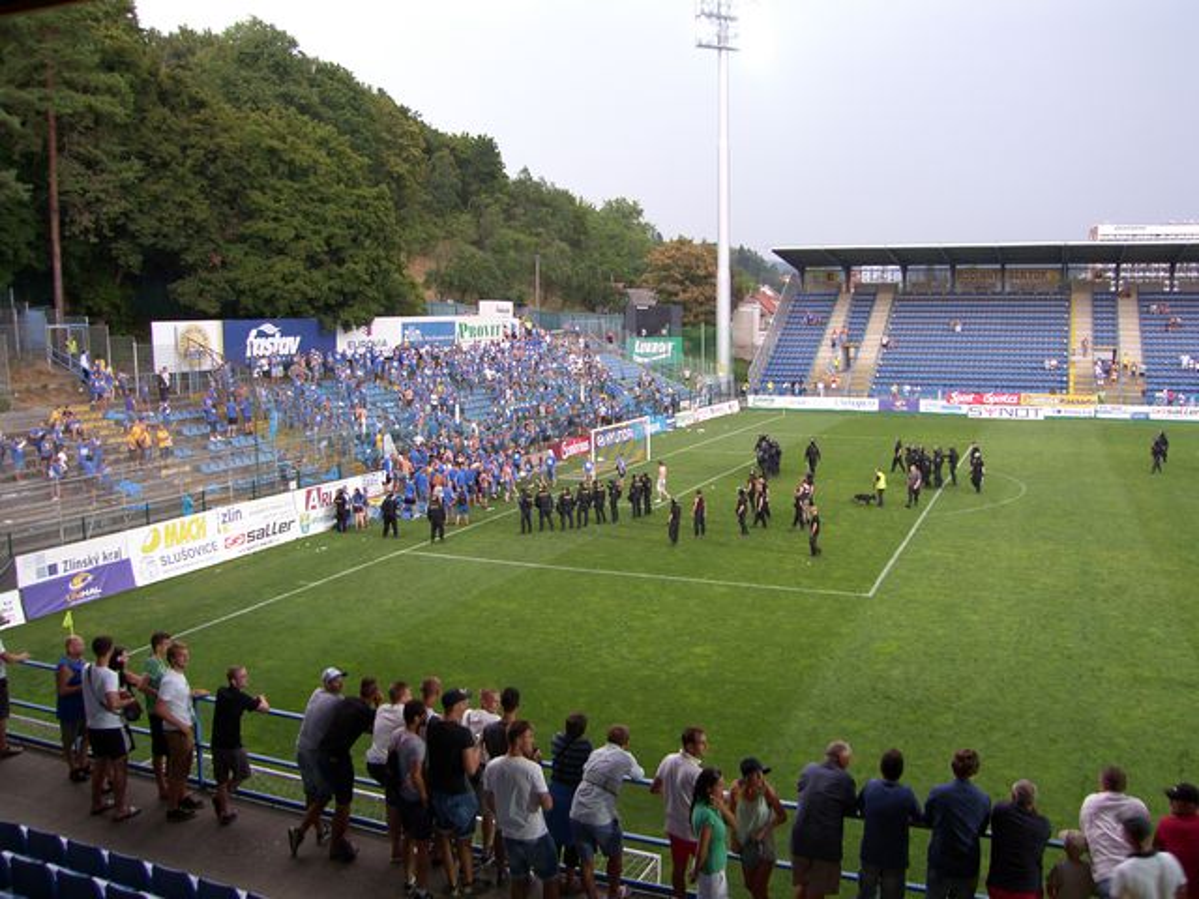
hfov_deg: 63.4
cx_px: 600
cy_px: 450
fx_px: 970
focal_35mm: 28
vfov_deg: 49.7
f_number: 2.2
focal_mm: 7.4
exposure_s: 1/30
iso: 80
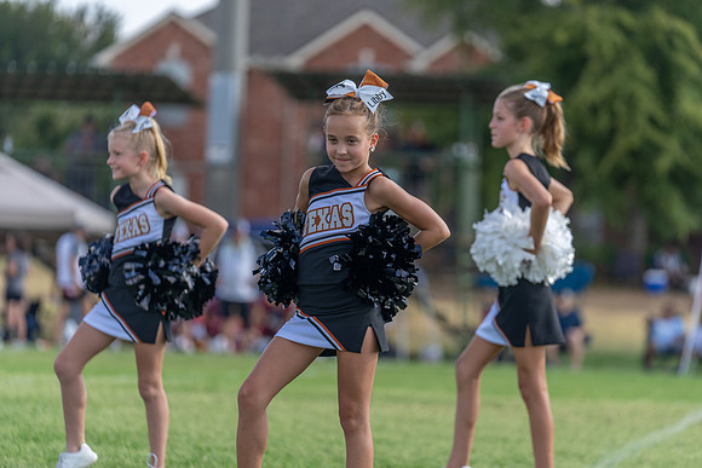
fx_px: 3842
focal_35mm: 197
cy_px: 234
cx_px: 351
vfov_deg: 7.0
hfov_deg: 10.4
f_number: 3.5
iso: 125
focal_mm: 197
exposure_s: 1/1000
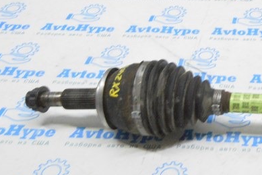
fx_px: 516
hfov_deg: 25.8
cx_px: 304
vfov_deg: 18.9
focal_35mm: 71
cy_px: 22
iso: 6400
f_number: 20
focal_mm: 18
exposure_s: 1/20
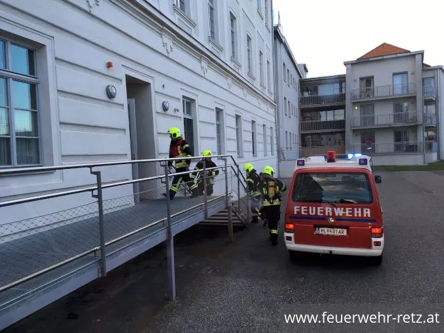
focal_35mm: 29
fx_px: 372
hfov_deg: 61.7
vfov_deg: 48.2
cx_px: 222
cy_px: 166
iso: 25
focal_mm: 4.15
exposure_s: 1/105
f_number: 2.2
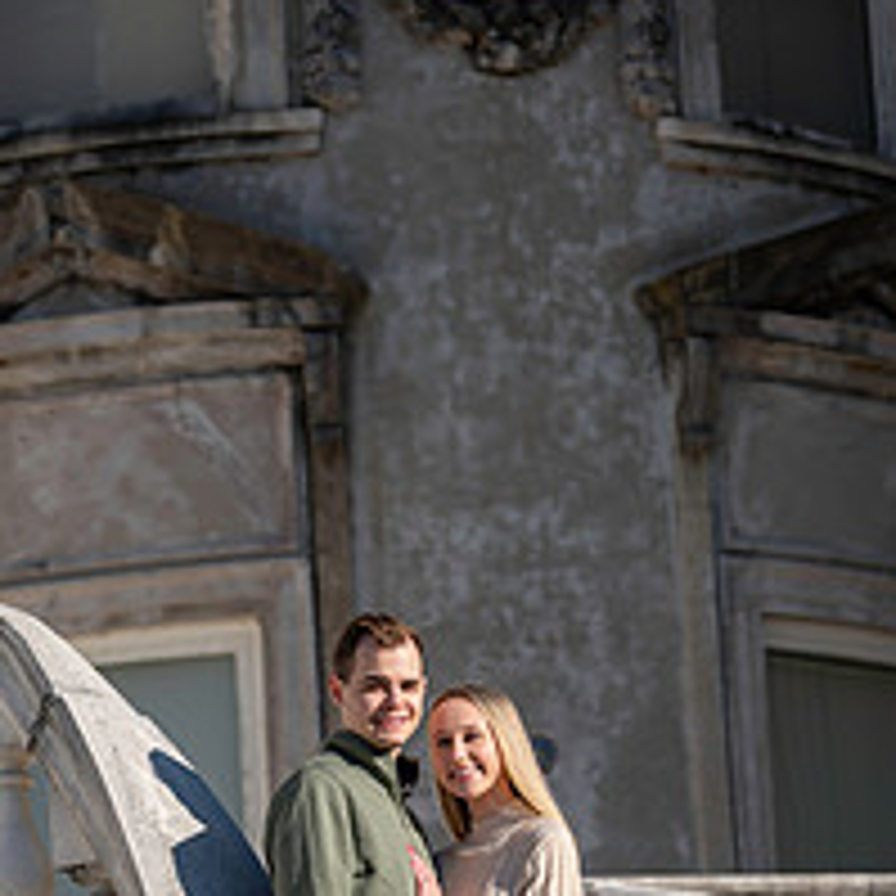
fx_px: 5505
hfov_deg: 9.3
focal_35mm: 188
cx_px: 439
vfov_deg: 9.3
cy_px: 738
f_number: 3.5
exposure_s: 1/3200
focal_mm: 98
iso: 160
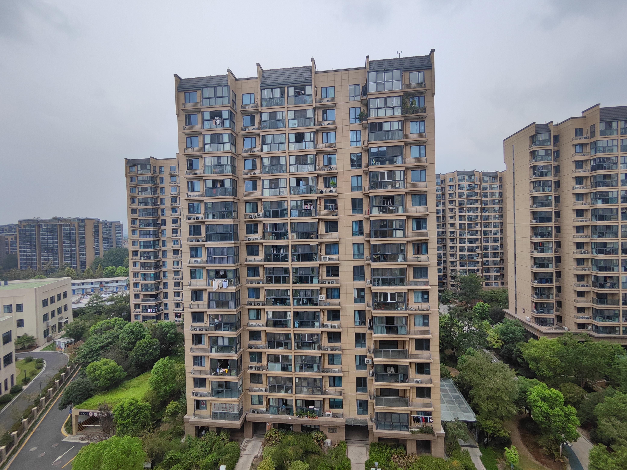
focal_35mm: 16
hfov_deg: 94.5
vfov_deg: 78.1
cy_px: 235
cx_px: 314
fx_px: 290
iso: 50
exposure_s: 1/528
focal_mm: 2.13
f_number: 2.4
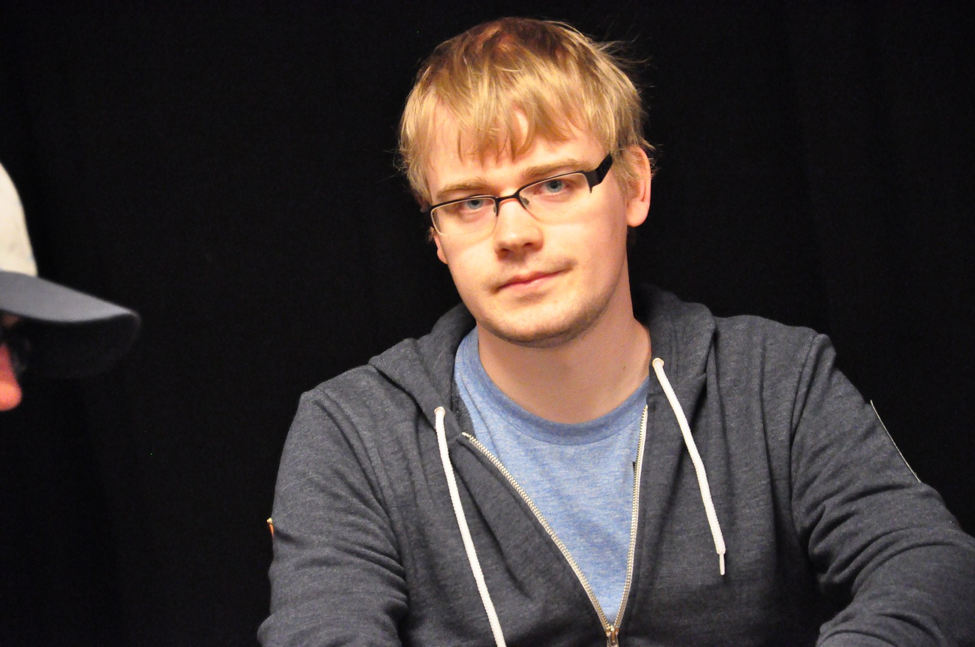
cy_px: 324
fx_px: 4260
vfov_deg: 8.7
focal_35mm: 158
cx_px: 488
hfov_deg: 13.1
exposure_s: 1/25
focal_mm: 105
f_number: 5.6
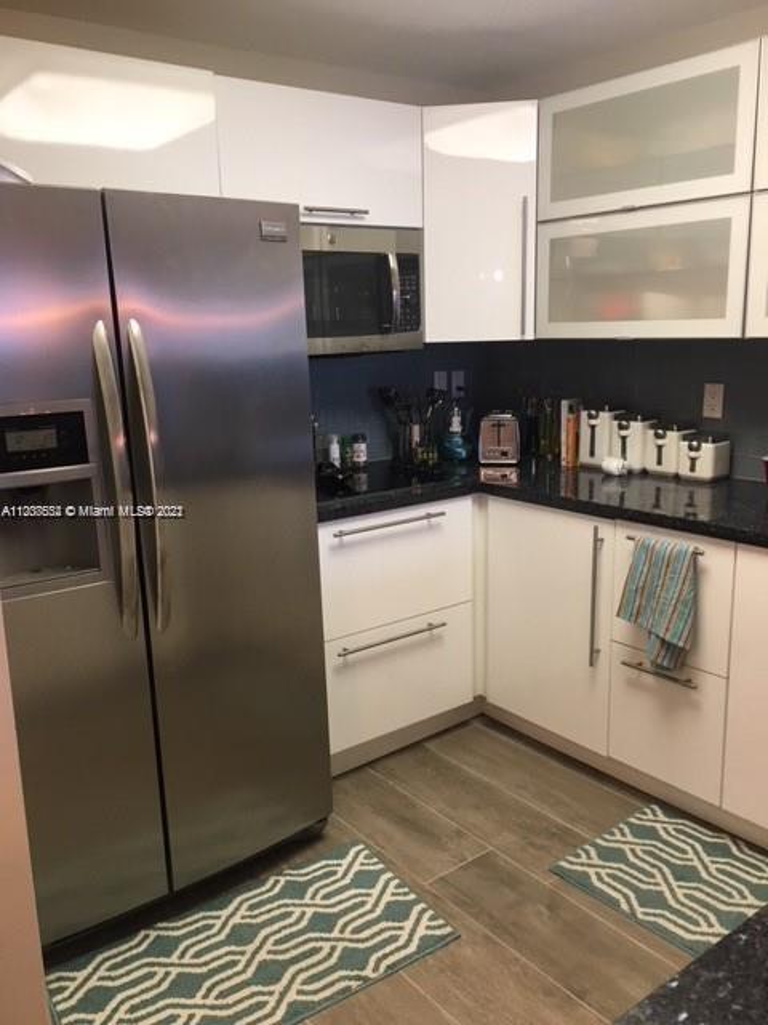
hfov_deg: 48.2
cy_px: 512
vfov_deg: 61.7
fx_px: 858
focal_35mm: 29
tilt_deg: -12.6
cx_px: 384
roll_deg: +0.6
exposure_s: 1/30
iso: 80
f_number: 2.2
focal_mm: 4.15
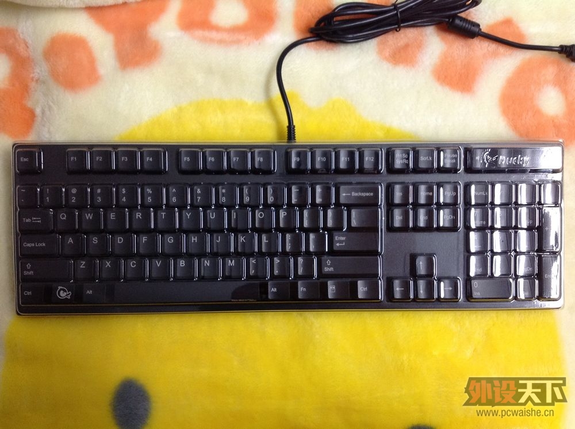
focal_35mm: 35
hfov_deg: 52.7
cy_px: 214
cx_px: 288
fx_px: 580
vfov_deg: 40.6
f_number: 2.4
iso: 160
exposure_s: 1/17
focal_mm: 4.28
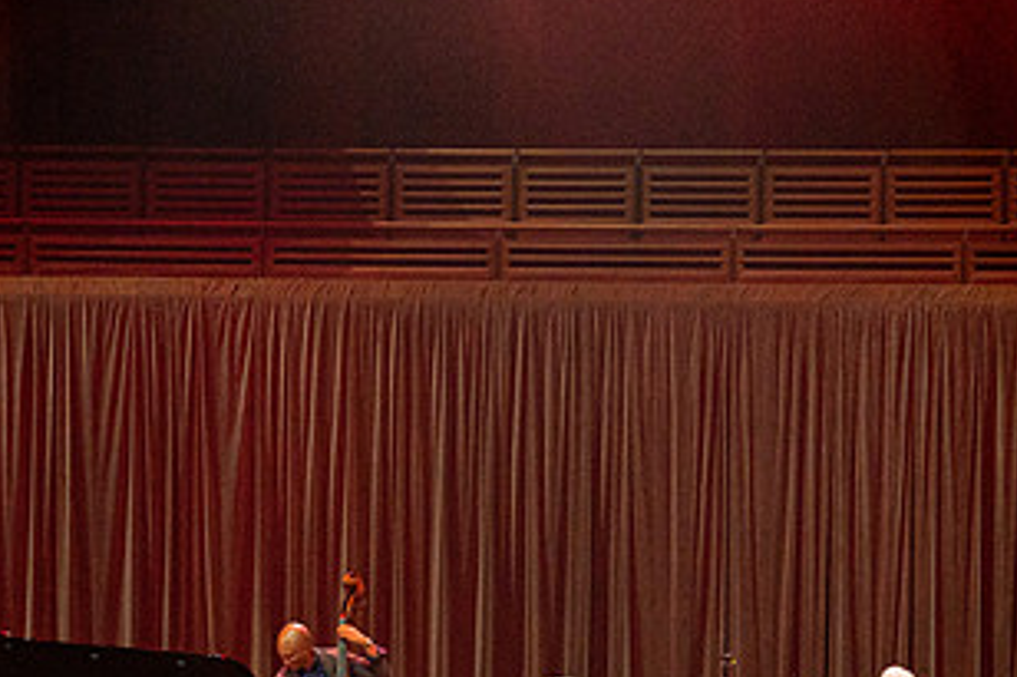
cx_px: 337
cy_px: 401
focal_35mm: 182
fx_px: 5139
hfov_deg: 11.3
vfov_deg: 7.5
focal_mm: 70
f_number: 5.6
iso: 2500
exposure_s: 1/250
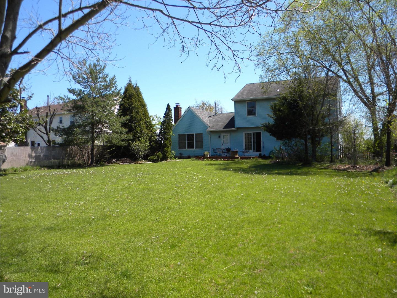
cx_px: 198
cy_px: 149
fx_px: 321
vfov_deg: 49.7
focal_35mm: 28
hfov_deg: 63.4
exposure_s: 1/672
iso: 80
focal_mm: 5
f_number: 3.5
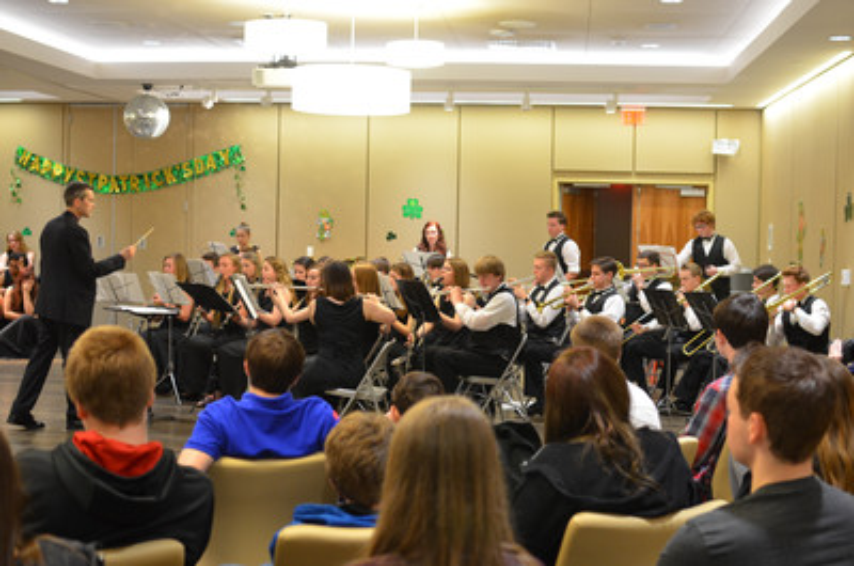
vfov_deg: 25.6
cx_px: 427
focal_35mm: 52
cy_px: 283
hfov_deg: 37.9
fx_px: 1243
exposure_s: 1/60
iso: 800
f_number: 4
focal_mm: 35
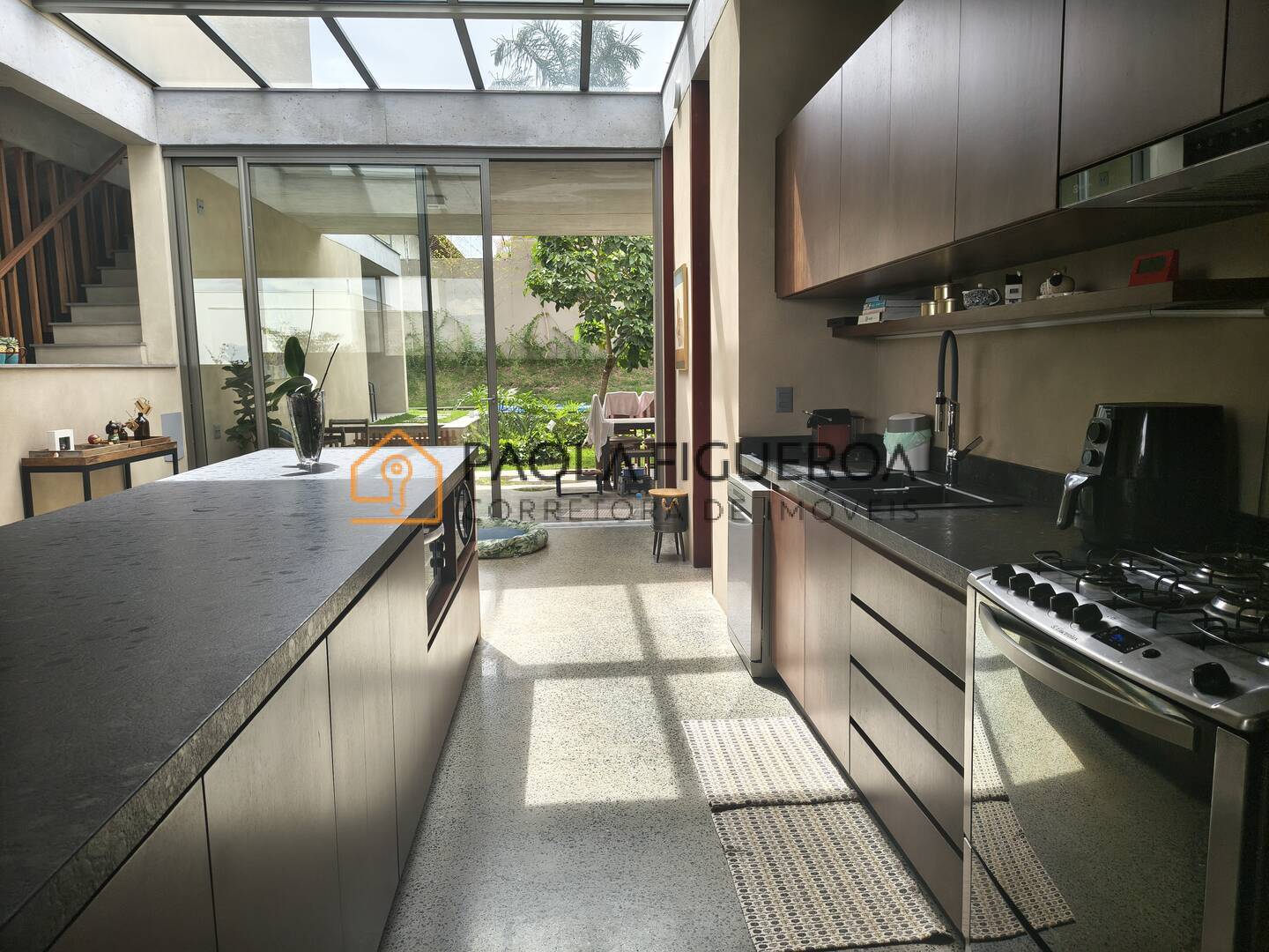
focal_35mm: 24
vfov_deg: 56.8
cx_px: 634
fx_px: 880
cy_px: 476
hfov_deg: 71.6
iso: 100
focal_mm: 5.56
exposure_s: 1/210
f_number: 1.8
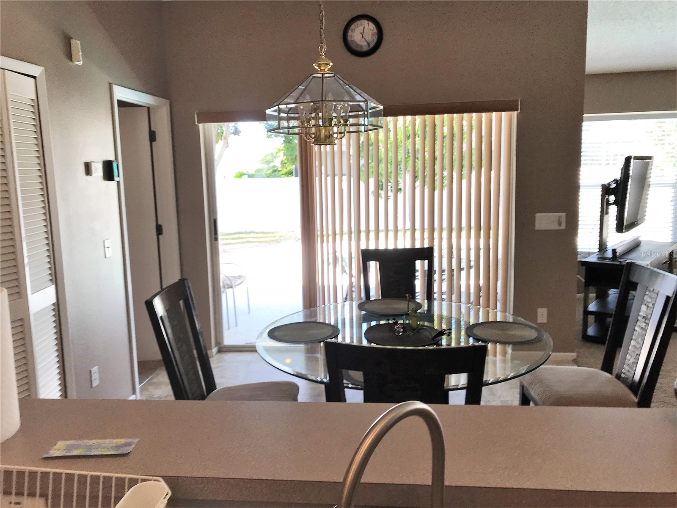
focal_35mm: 28
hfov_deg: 63.4
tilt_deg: -11.2
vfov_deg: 49.7
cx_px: 338
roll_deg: +1.6
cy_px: 254
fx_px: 548
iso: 20
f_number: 1.8
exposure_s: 1/120
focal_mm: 3.99
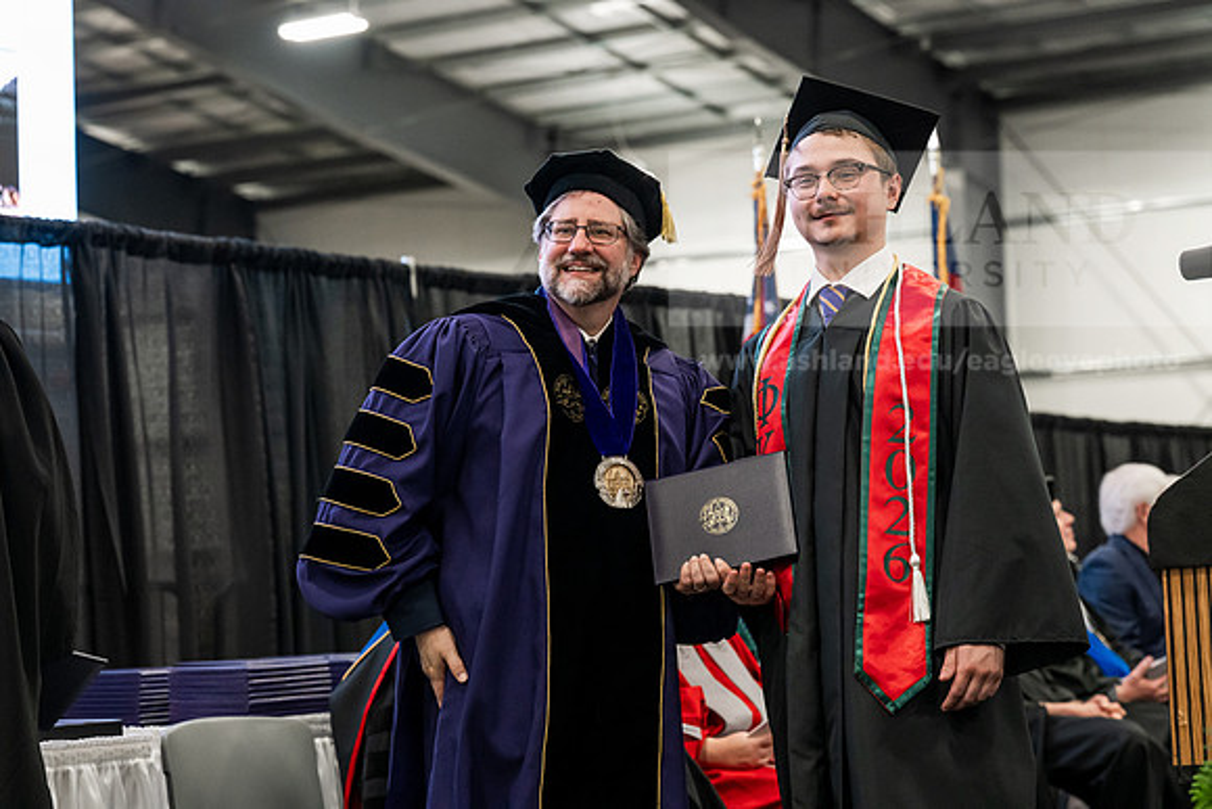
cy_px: 404
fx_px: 2862
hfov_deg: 23.9
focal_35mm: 85
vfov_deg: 16.1
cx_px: 606
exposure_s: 1/200
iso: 4000
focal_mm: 85
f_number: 4.5
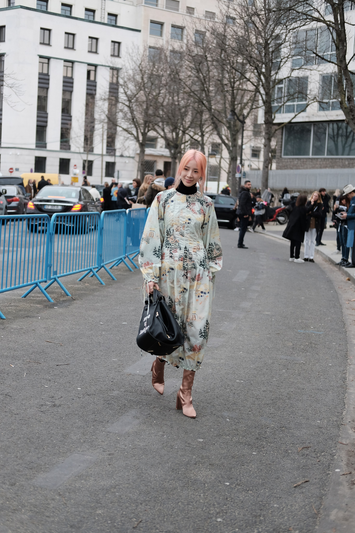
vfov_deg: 37.5
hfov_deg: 25.5
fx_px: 784
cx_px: 178
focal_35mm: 53
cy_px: 266
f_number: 2
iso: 800
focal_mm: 35
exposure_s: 1/4000
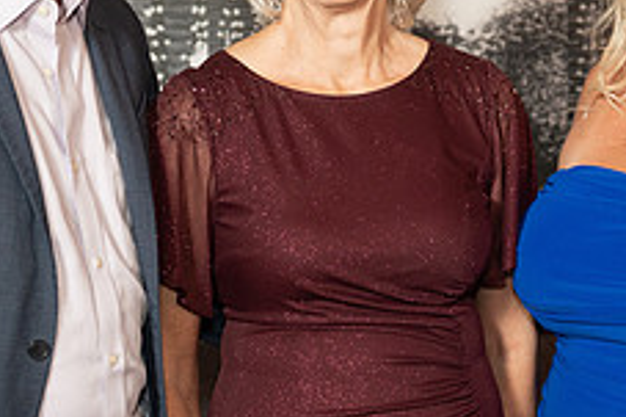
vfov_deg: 11.6
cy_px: 184
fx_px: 2050
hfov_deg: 17.4
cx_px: 309
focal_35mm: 118
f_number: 2.8
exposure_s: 1/160
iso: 1000
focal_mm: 46.1
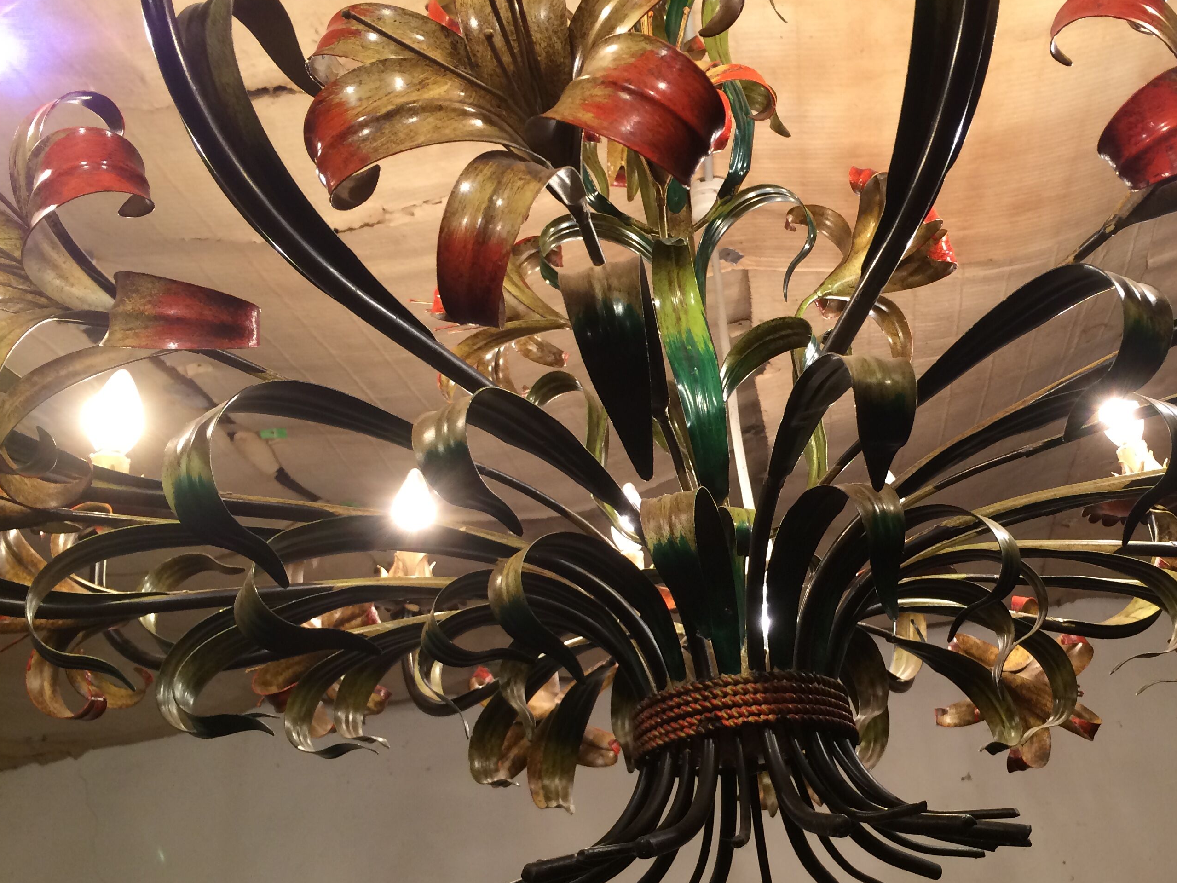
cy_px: 468
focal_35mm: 37
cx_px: 737
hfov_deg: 49.6
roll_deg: +7.6
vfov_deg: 38.7
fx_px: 1258
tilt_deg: +27.3
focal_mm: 4.15
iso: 100
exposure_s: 1/33
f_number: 2.2
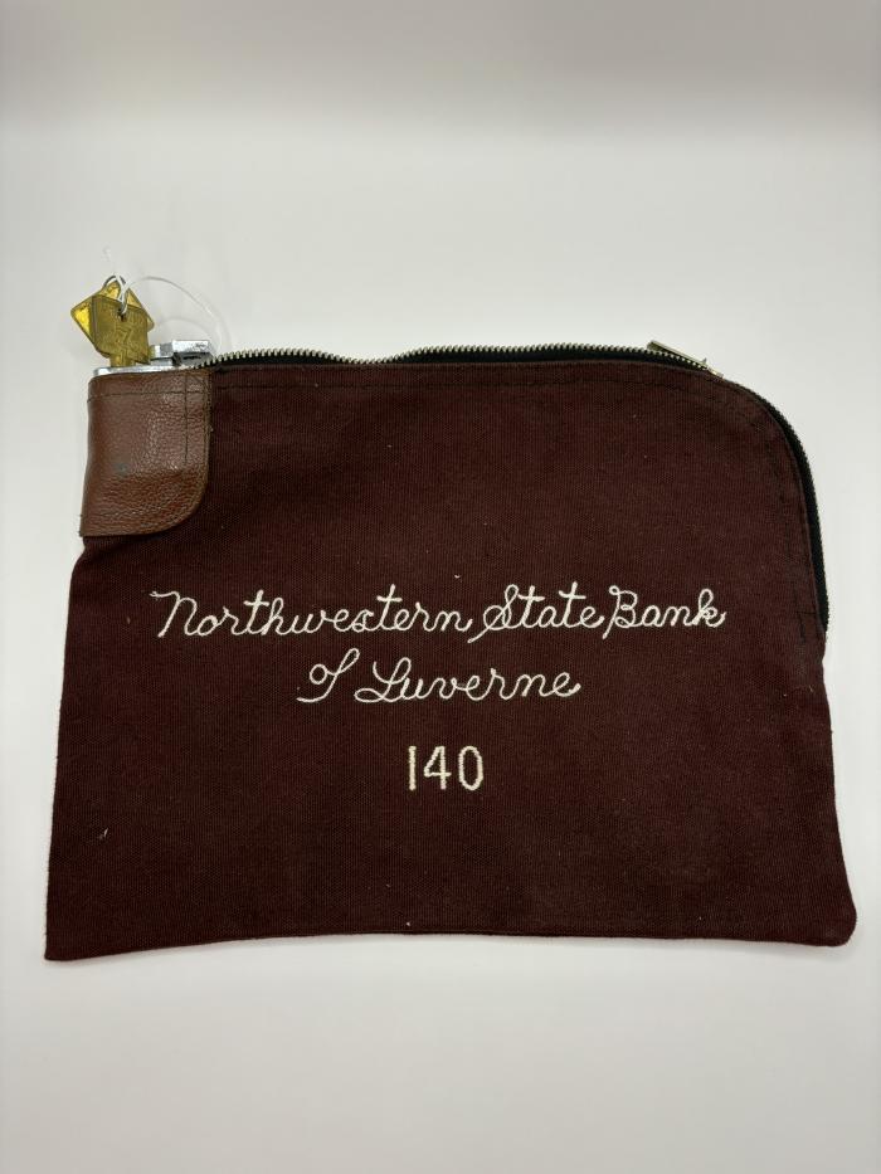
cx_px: 440
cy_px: 587
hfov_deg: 53.1
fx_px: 882
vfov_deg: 67.3
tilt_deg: -77.3
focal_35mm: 26
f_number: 1.6
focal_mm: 5.96
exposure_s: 1/60
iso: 80
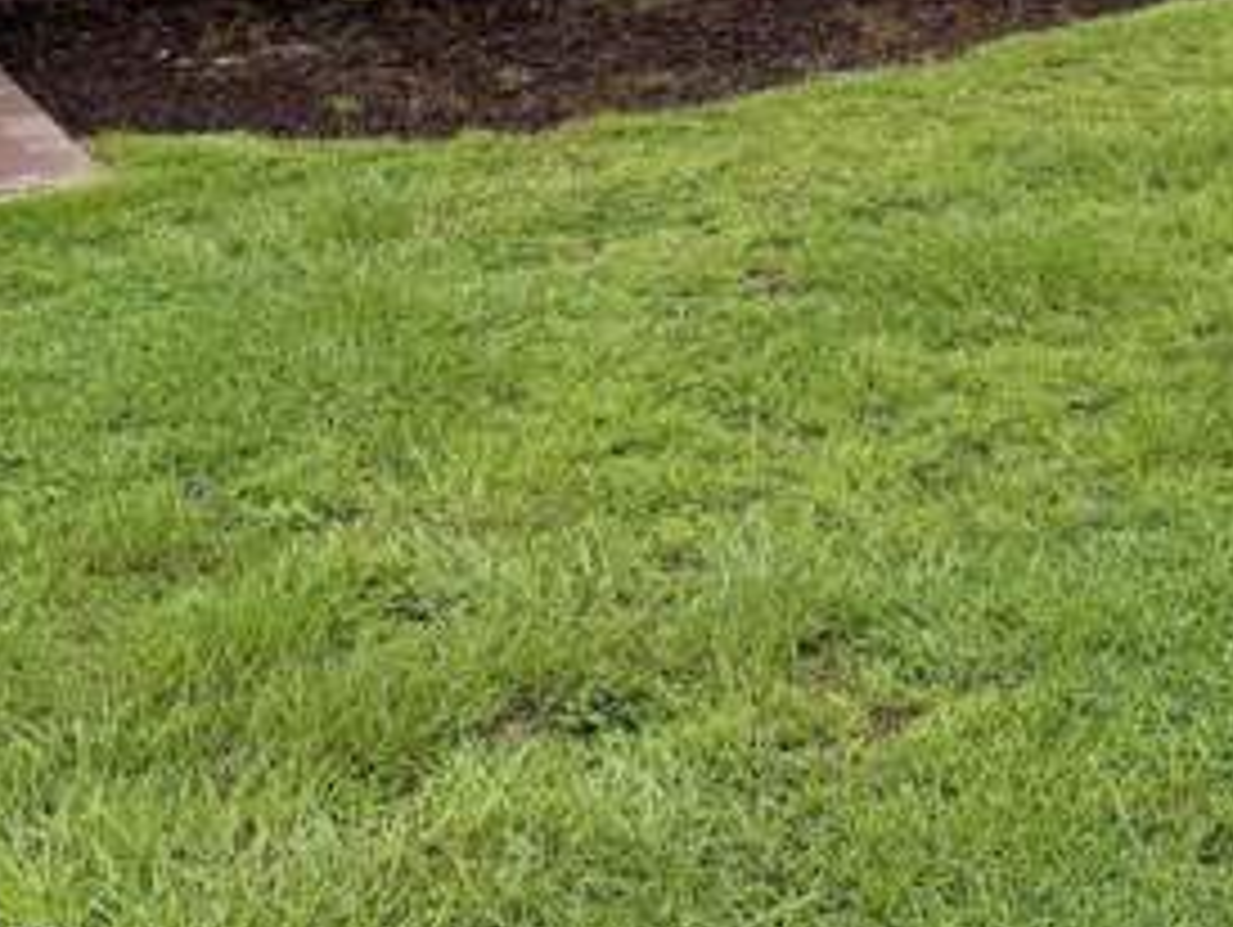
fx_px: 2496
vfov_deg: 19.4
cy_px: -284
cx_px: 1170
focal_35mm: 70
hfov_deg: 26.6
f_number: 1.78
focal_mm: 6.76
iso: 100
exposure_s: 1/2370
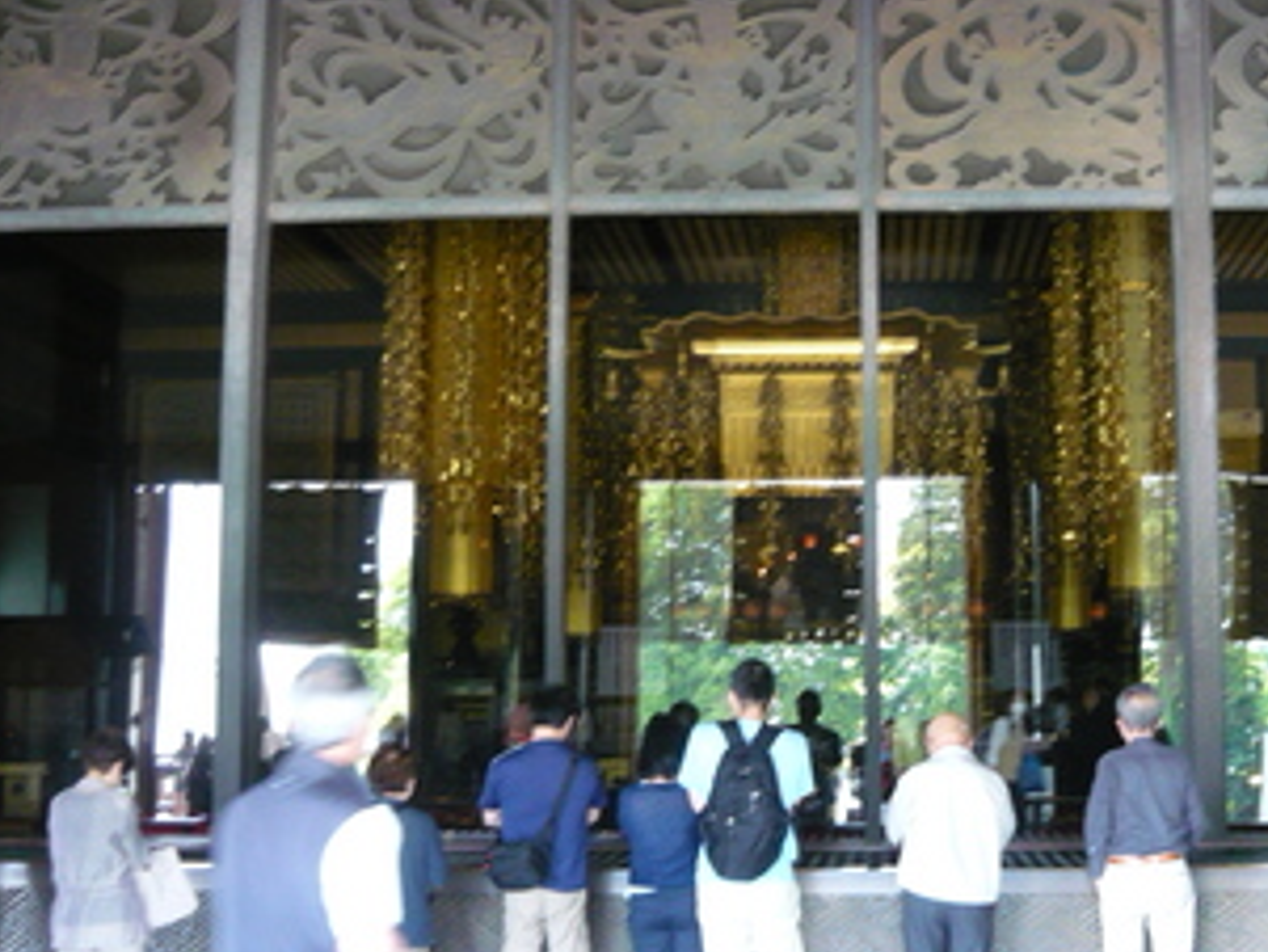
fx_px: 1686
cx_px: 838
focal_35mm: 46
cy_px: 571
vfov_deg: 31.5
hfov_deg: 40.7
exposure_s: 1/25
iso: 400
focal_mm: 5.5
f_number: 2.8
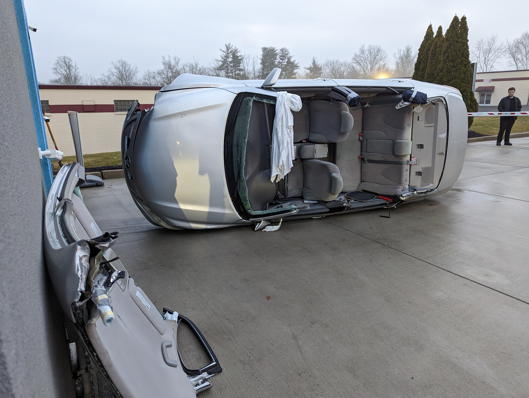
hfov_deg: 71.5
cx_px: 264
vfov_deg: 56.9
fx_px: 367
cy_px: 199
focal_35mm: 24
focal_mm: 6.81
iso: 316
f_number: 1.85
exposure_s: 1/80.9
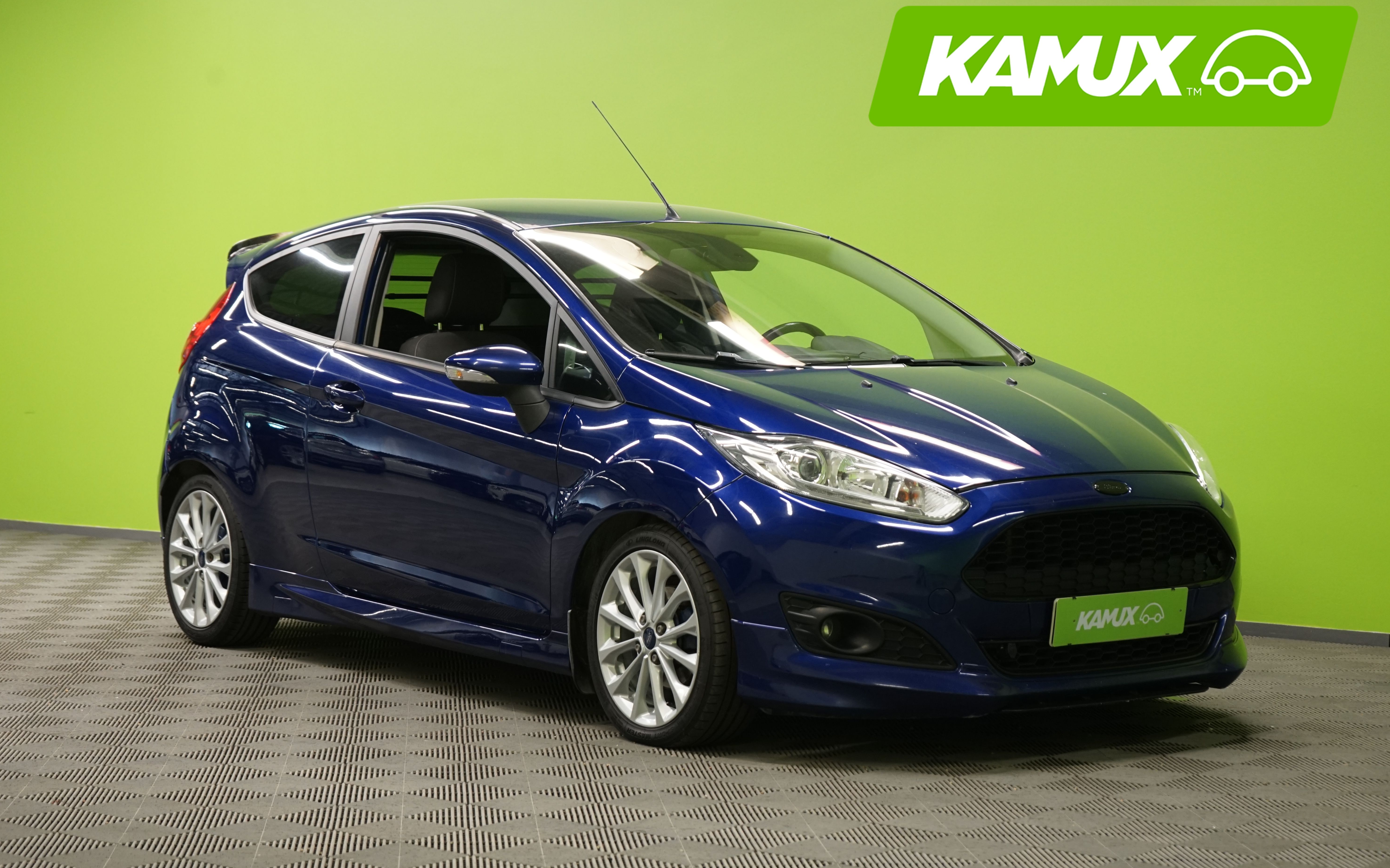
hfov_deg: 29.0
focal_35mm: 71
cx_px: 692
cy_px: 428
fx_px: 2690
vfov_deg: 18.3
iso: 1000
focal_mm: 69
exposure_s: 1/50
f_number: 5.6
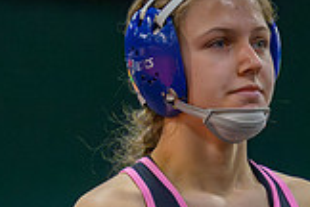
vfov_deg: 2.7
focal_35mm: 511
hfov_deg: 4.0
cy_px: 265
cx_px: 235
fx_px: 4400
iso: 18000
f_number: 2.8
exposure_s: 1/800
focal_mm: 130
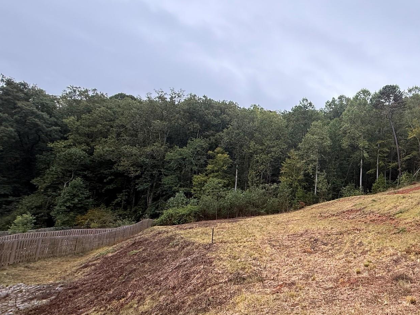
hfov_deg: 66.3
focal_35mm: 23
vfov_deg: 58.6
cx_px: 343
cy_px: 181
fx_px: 279
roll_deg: -3.3
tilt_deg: +7.4
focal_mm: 2.22
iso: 64
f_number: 2.2
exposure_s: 1/107
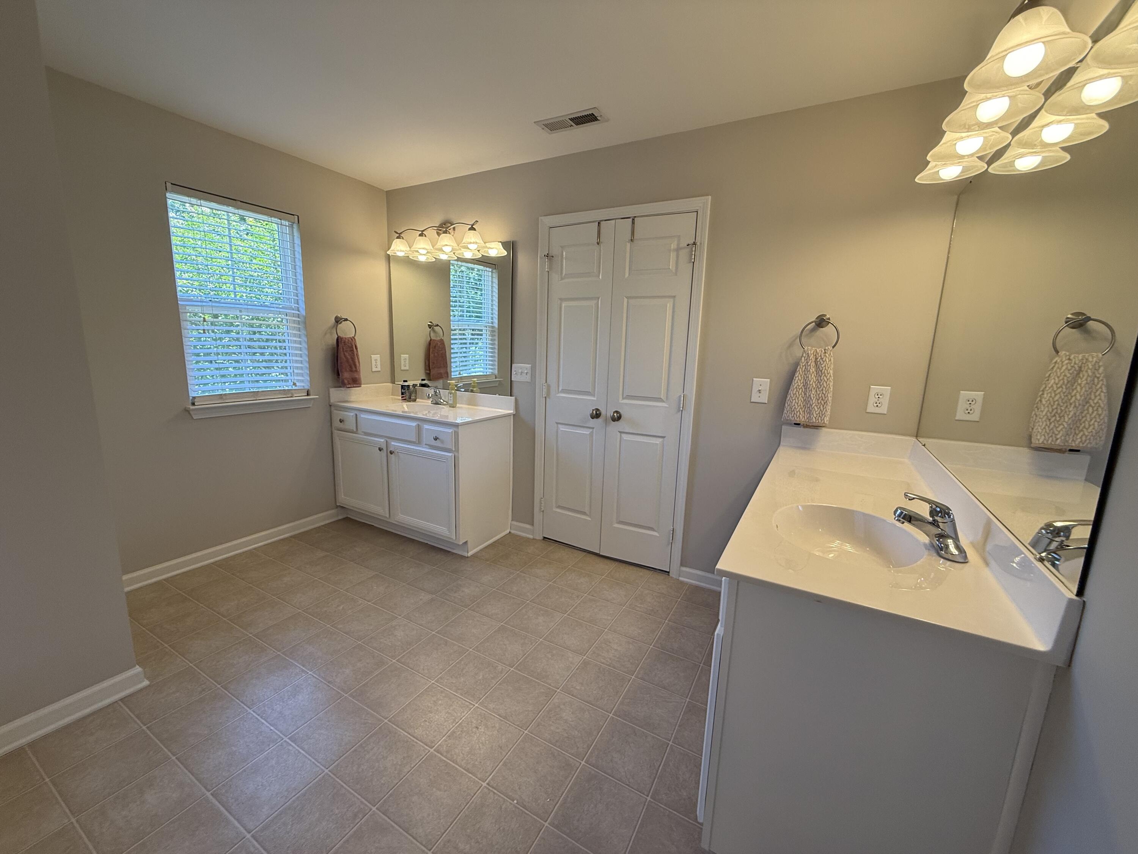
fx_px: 460
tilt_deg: -10.2
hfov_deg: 102.1
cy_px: 427
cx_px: 569
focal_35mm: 14
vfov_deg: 85.7
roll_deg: -1.6
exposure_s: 1/120
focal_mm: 2.22
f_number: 2.2
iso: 80
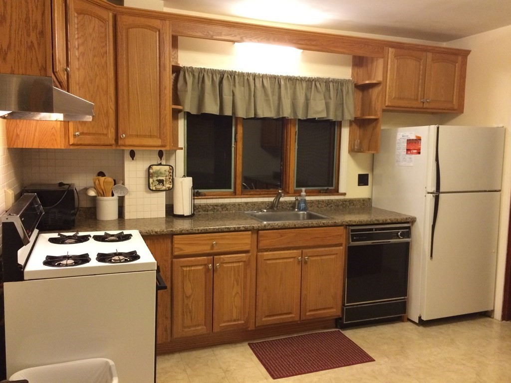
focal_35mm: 29
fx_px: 428
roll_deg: -0.6
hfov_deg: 61.7
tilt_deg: -5.7
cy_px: 192
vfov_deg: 48.2
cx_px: 256
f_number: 2.2
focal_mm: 4.15
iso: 320
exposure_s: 1/30
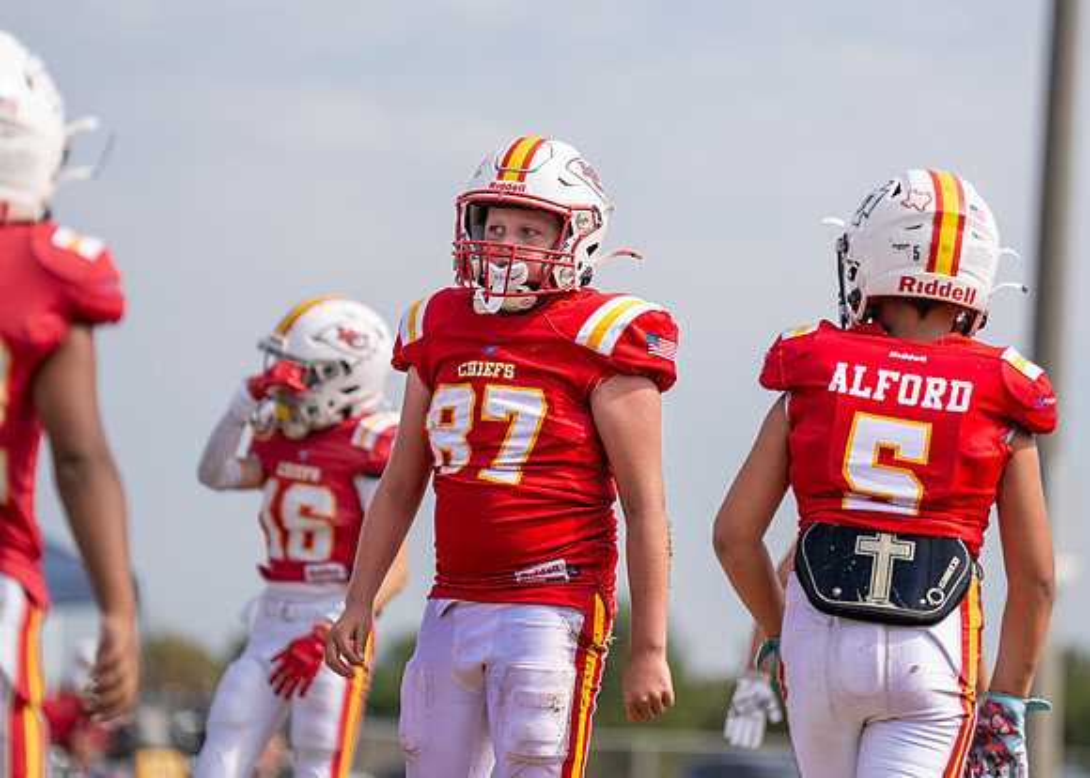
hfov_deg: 9.3
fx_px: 6713
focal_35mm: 217
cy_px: 289
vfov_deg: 6.6
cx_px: 553
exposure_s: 1/4000
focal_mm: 164
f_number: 2.8
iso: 160
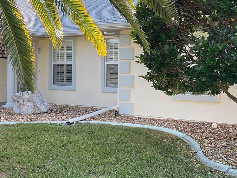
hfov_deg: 31.2
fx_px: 424
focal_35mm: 62
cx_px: 109
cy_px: 51
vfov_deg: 23.5
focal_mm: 3
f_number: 1.8
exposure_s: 1/250
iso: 16
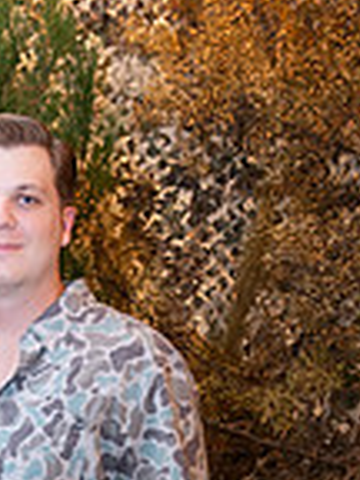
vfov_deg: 17.6
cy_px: 620
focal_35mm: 105
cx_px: -10
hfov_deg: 13.9
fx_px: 1456
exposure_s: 1/100
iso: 3200
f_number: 4.5
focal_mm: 35
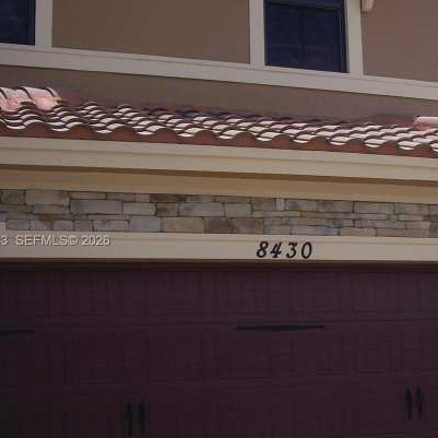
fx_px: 959
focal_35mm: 67
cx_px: 377
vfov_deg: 25.7
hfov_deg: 25.1
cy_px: 241
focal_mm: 6.2
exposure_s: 1/640
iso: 64
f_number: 4.3
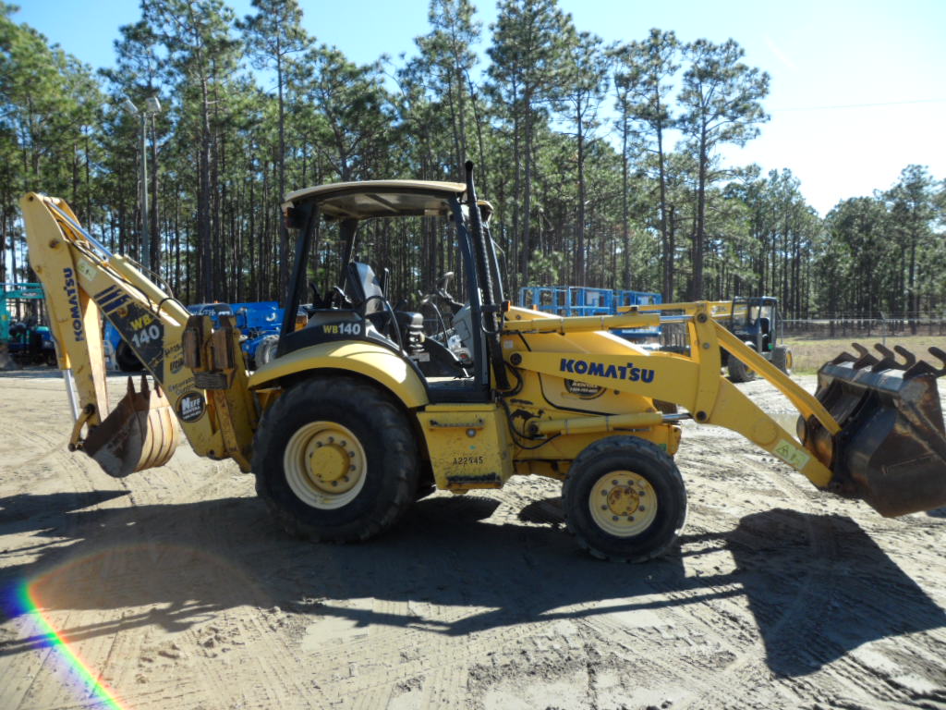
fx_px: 738
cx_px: 473
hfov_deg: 65.3
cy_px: 355
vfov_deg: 51.4
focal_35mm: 27
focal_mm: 4.9
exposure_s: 1/350
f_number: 3.5
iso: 80
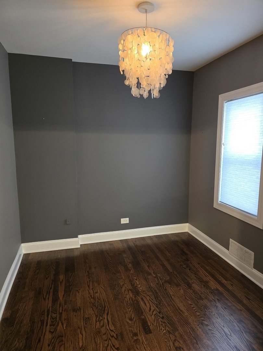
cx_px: 132
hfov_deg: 58.9
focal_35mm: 23
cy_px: 176
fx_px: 233
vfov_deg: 73.9
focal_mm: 6.3
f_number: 1.7
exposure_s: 1/60
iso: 500
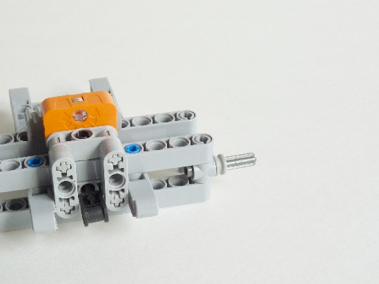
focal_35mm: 70
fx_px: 766
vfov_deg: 21.0
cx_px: 136
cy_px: 168
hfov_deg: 27.7
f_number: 3.2
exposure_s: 1/25
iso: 100
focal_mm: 8.5
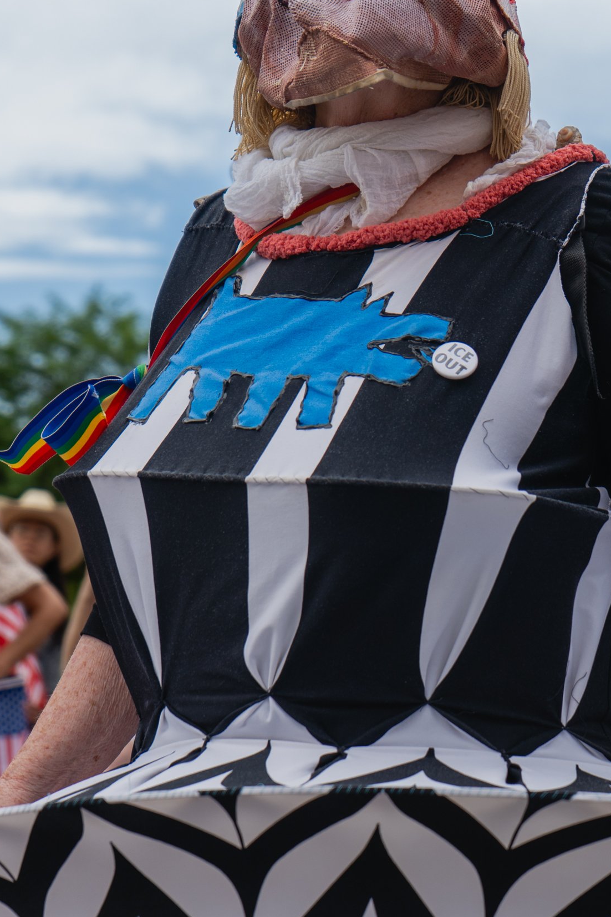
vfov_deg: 16.1
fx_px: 3234
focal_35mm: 127
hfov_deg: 10.8
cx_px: 450
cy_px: 464
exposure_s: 1/250
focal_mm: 70
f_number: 5.6
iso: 125
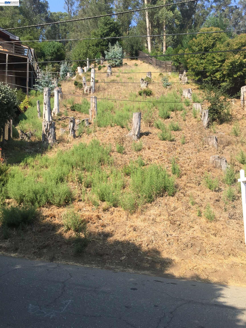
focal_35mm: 29
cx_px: 123
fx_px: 275
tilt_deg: +8.3
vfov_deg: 61.7
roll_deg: -0.1
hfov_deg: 48.2
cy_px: 164
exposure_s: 1/898
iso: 32
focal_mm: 4.15
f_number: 2.2
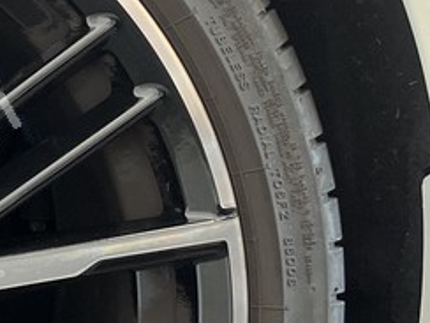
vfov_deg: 13.5
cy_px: 295
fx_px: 1354
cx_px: -319
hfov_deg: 15.7
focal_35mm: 109
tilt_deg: -13.4
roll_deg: +1.0
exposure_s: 1/60
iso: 200
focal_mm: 5.1
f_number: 1.6
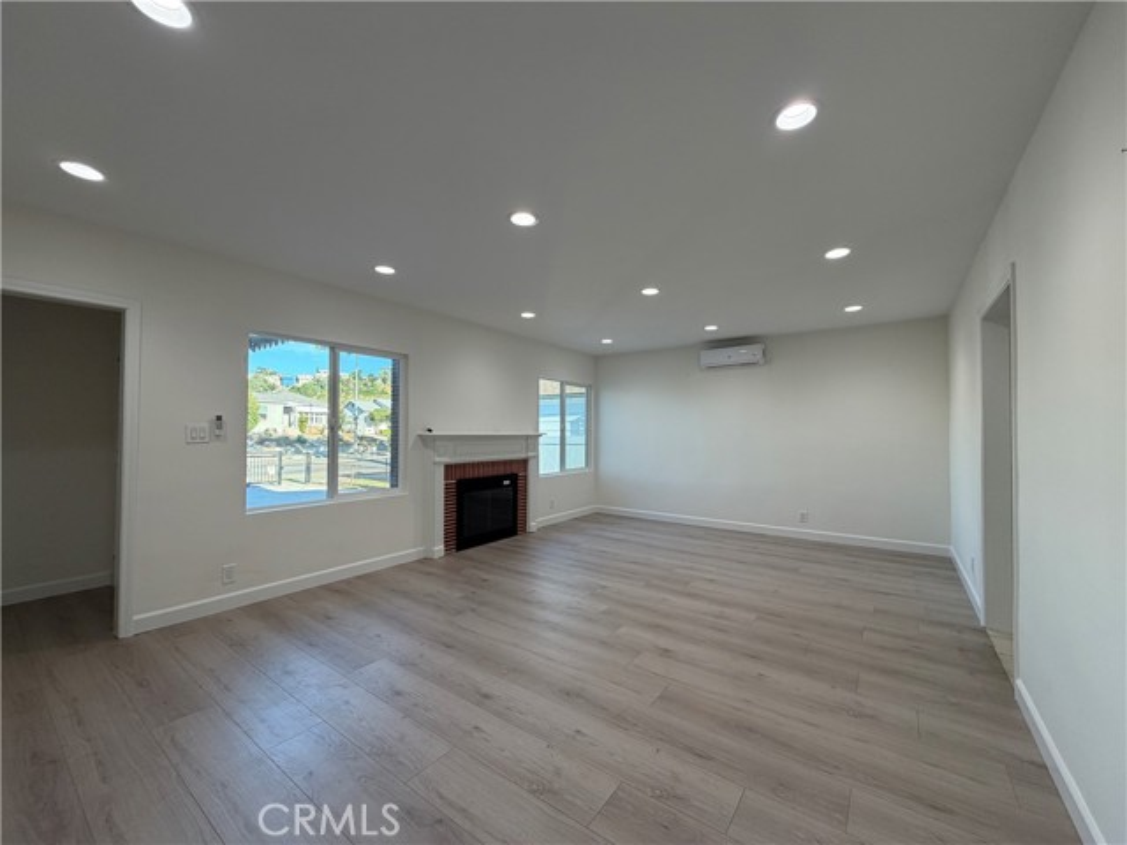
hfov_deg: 102.1
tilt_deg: +2.4
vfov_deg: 85.7
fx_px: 456
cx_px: 564
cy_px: 422
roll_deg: +0.7
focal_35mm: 14
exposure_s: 1/120
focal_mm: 2.22
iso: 80
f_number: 2.2
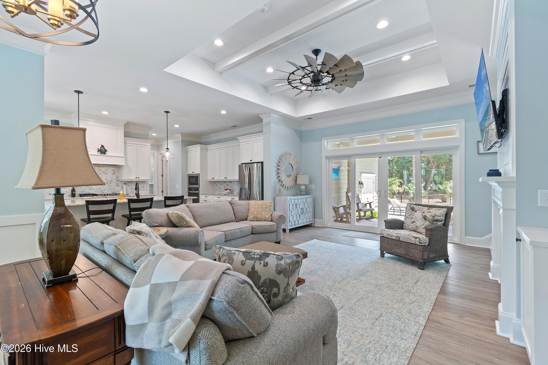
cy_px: 182
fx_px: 228
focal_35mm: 15
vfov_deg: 77.3
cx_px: 274
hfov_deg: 100.4
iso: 100
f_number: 4.5
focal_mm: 10
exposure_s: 1/6
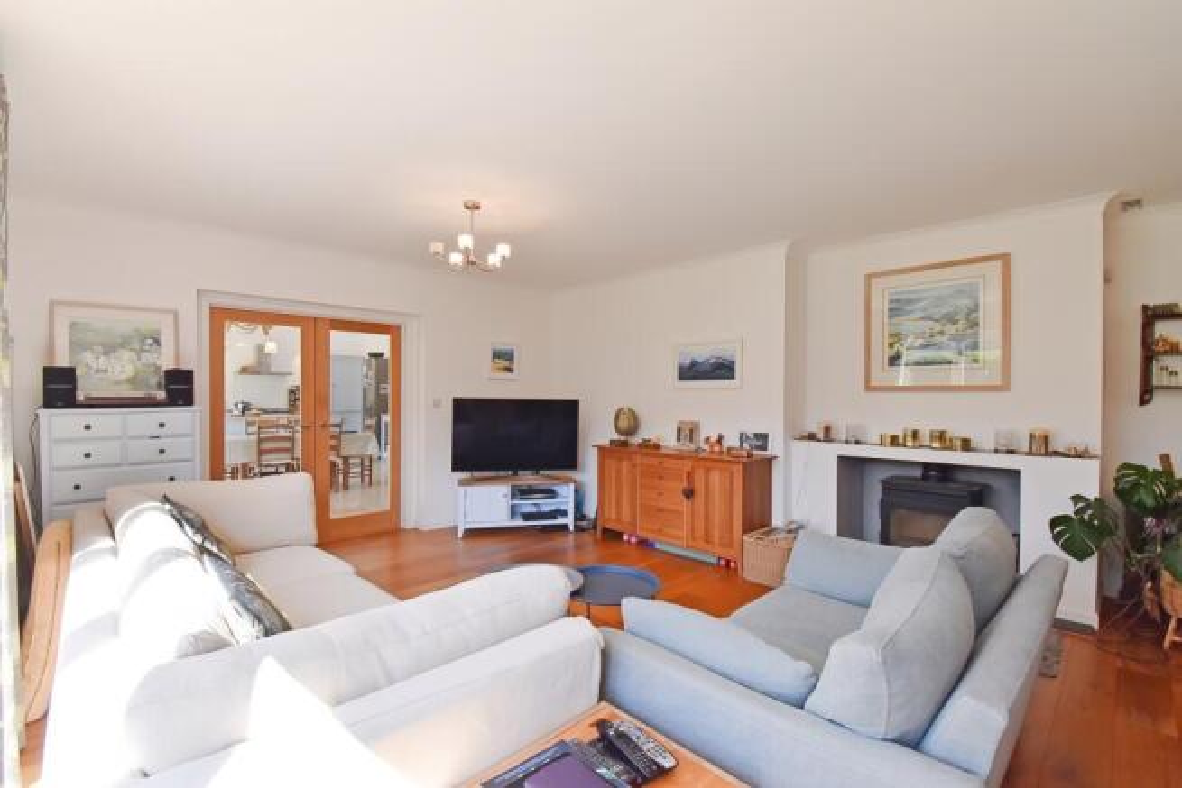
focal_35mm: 15
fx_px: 493
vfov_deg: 77.4
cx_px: 591
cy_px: 394
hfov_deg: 100.4
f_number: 13
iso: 400
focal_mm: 10
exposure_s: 1/50
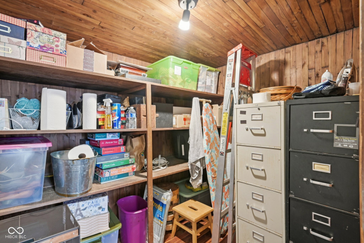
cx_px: 182
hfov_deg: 96.7
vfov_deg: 73.7
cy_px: 122
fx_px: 162
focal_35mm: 16
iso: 400
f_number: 8
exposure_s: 1/1.67
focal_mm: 16
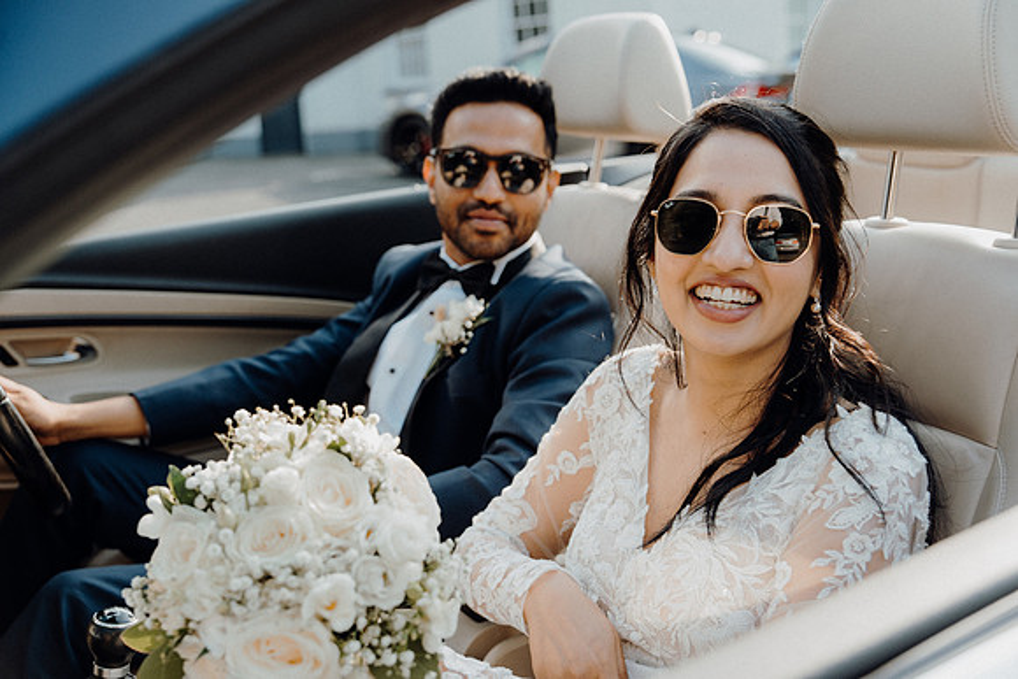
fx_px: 1188
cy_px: 340
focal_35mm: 42
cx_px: 509
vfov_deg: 31.9
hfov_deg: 46.4
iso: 125
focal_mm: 42
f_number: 3.5
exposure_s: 1/200
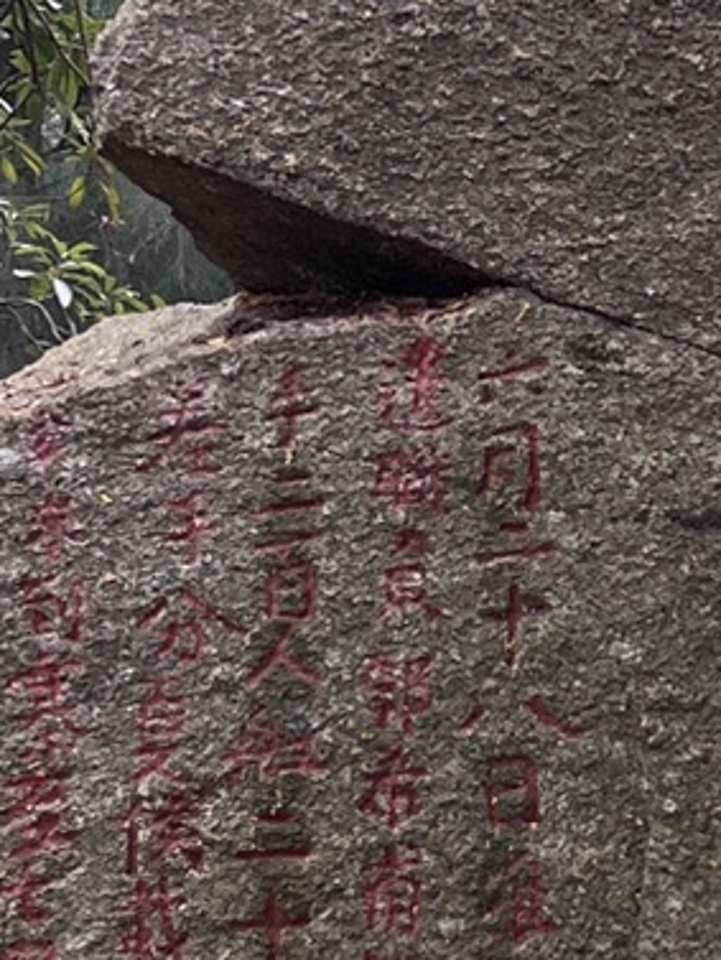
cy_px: 199
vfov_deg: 14.2
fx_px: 3830
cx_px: 517
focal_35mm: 138
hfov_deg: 10.7
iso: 50
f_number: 1.6
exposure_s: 1/121
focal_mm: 5.1
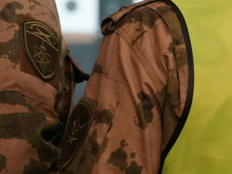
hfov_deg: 5.9
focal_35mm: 334
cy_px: 0
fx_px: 2243
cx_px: 124
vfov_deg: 4.4
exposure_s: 1/160
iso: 2500
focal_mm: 77
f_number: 4
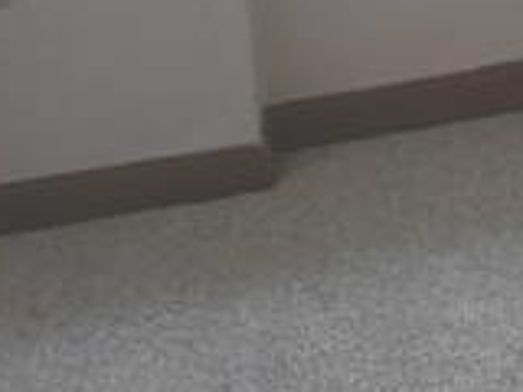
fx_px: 1737
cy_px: -431
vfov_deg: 11.4
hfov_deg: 11.3
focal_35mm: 115
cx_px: 1525
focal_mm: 9
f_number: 4
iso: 800
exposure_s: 1/25
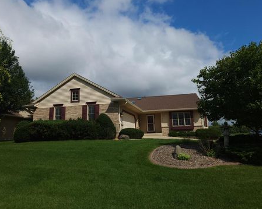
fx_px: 194
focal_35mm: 25
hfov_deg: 68.1
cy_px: 106
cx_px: 128
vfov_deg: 56.8
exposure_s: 1/4784
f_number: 1.8
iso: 40
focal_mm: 5.4
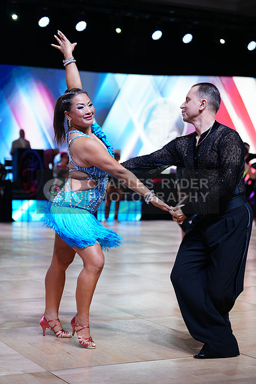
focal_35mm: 70
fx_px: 746
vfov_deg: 28.8
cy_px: 192
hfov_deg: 19.5
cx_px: 128
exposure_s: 1/400
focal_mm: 70
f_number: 2.8
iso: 400
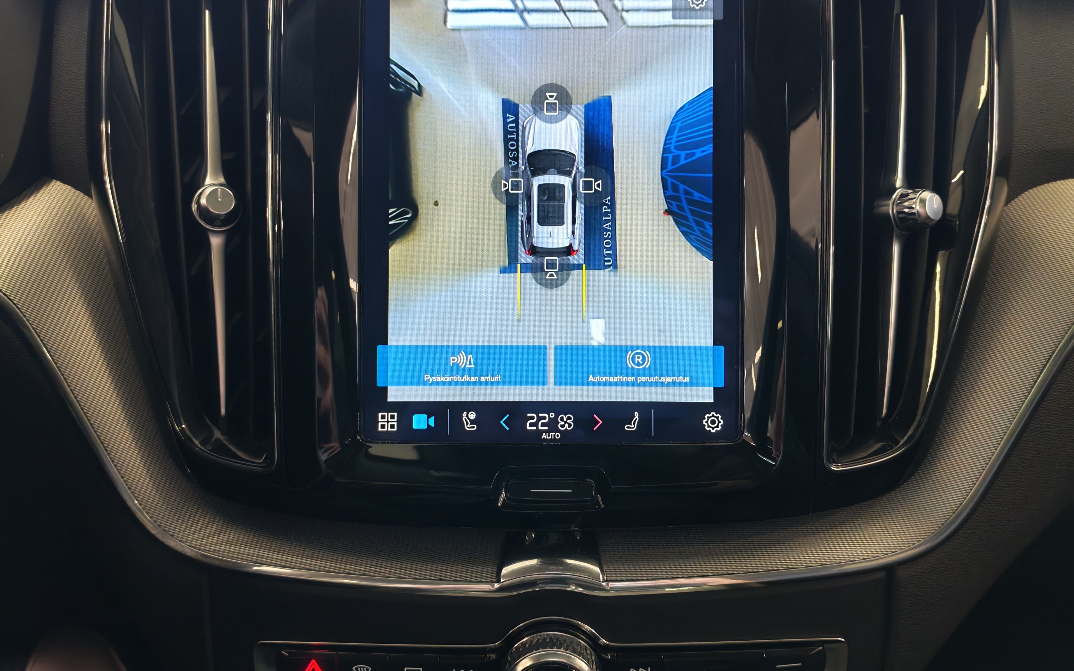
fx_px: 995
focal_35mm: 34
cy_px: 313
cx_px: 548
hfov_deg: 56.7
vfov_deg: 37.3
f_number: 1.9
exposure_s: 1/100
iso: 550
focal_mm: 6.12
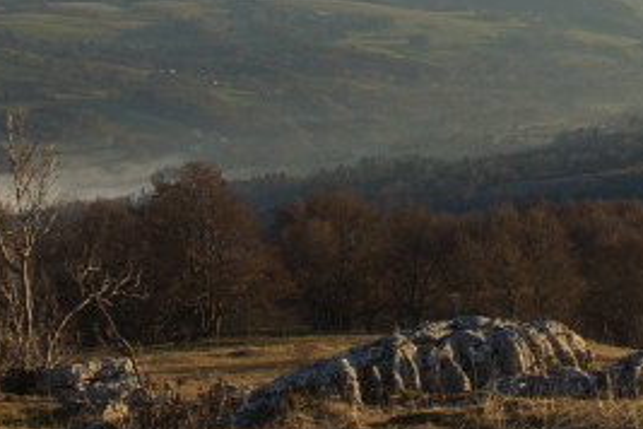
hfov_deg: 15.1
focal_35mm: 135
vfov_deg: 9.9
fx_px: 2411
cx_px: 544
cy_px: -139
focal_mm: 30
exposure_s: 1/500
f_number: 8
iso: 200
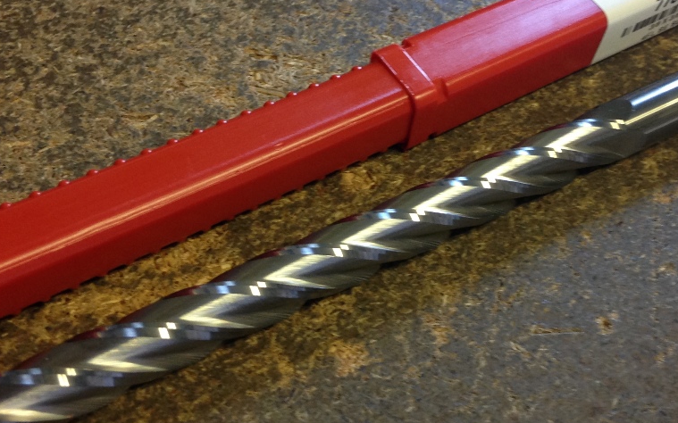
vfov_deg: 22.0
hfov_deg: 34.5
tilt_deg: -51.3
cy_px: 191
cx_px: 387
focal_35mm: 59
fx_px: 1090
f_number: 2.4
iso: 80
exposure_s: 1/20
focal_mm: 4.12
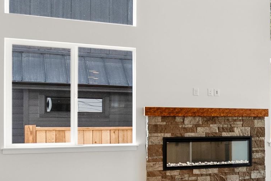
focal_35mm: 65
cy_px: 123
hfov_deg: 22.5
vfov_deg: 20.9
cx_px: 451
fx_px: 490
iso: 400
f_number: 8
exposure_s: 1/25
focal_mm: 16
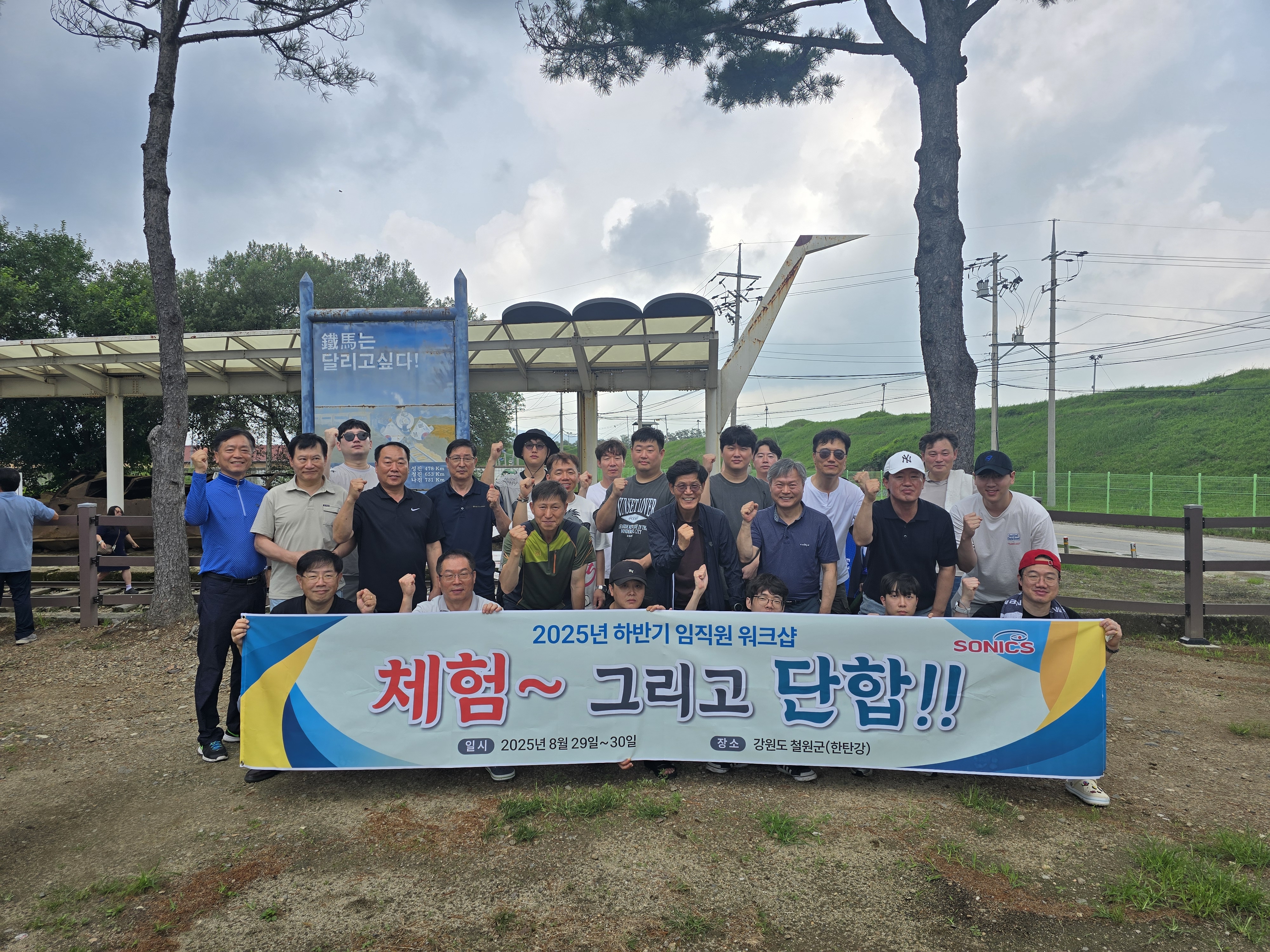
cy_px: 476
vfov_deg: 58.9
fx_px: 844
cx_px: 635
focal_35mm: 23
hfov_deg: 73.9
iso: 12
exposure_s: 1/518
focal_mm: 6.3
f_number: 1.7
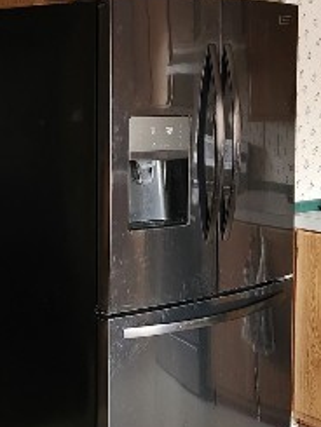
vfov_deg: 27.0
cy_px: 173
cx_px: 192
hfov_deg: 20.4
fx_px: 889
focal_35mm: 72
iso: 500
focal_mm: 5.4
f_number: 1.8
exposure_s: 1/120
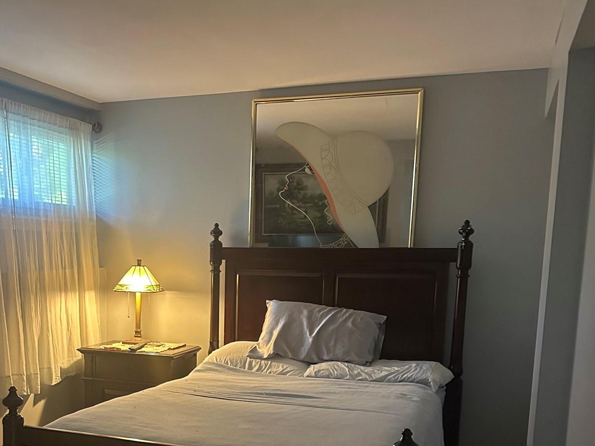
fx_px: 705
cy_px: 354
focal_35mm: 41
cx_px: 185
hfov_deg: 44.9
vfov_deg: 34.1
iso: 800
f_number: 1.78
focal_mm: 6.86
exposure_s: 1/40
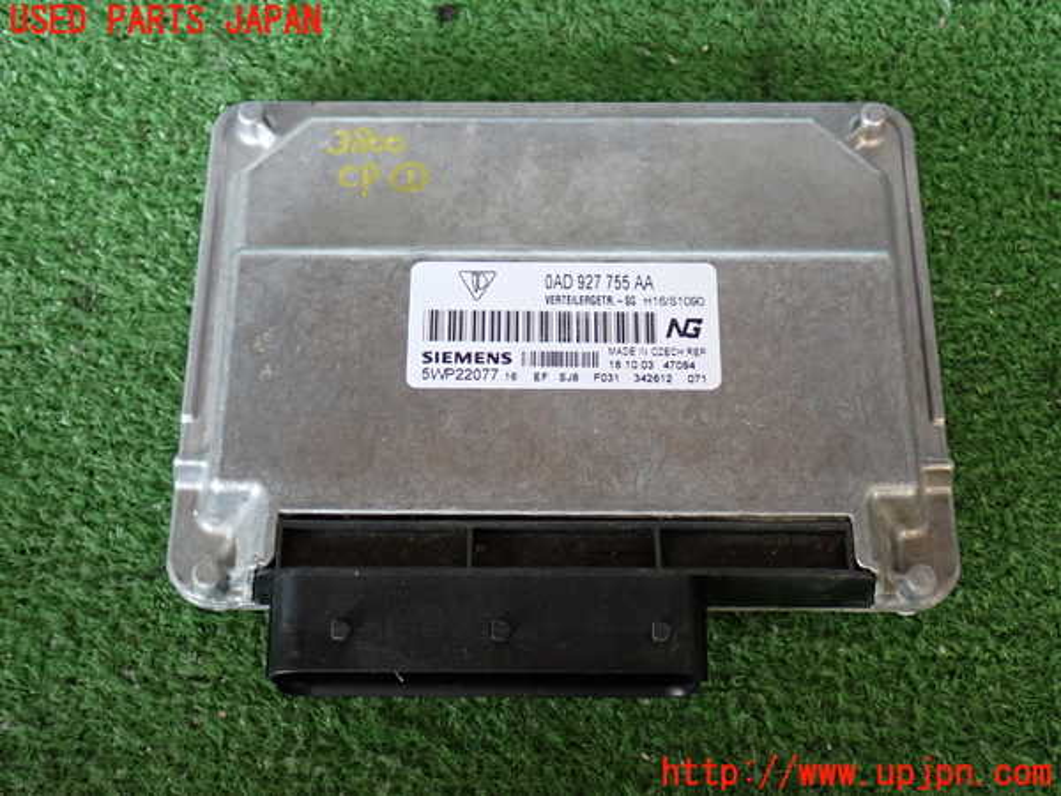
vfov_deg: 29.1
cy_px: 398
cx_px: 530
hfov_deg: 38.2
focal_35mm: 50
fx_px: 1533
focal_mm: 9.01
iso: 250
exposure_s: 1/50
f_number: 3.2
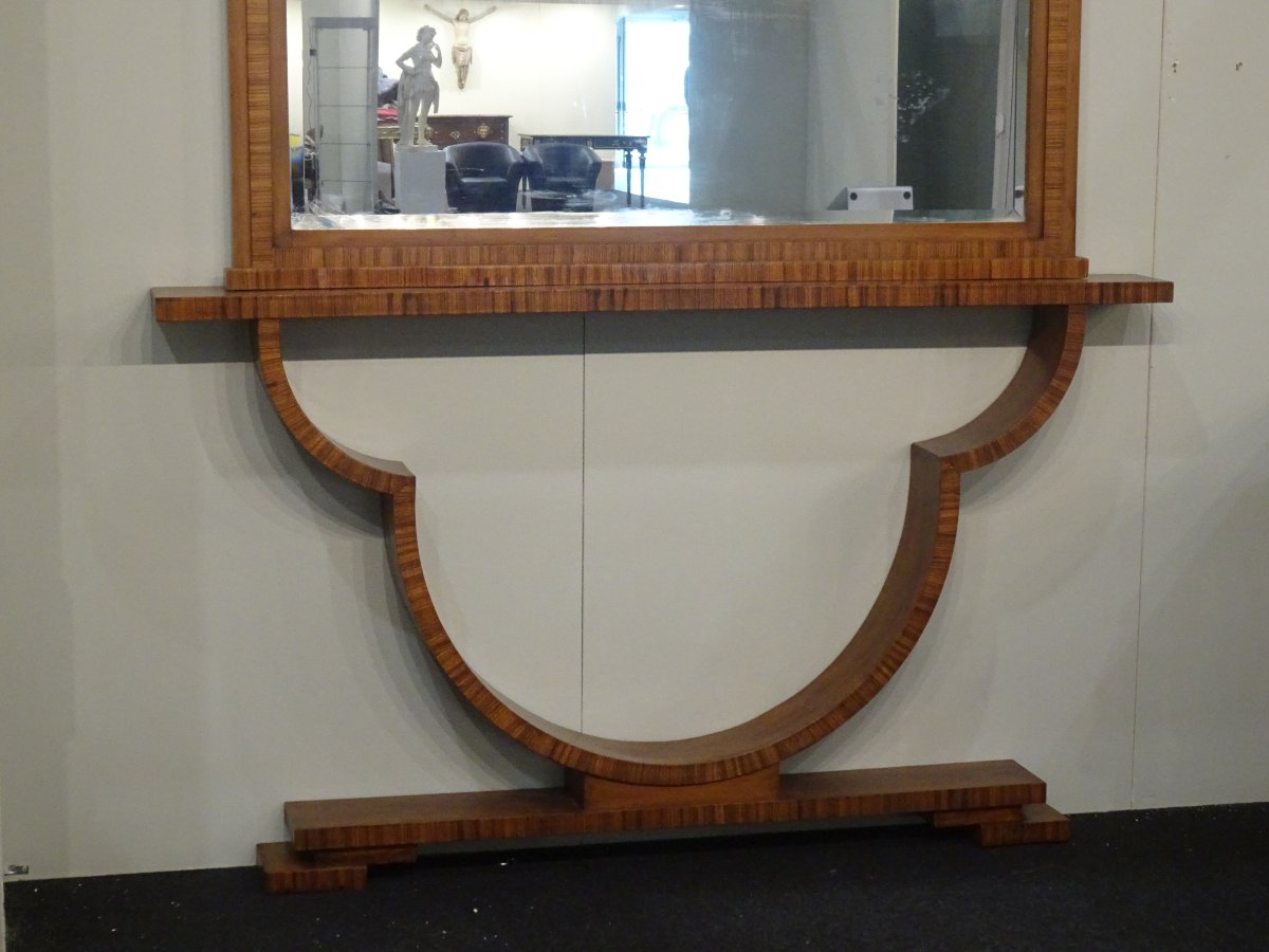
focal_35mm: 66
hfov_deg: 29.4
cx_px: 634
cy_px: 476
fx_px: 2420
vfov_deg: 22.3
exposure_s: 1/50
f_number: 4.5
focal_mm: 11.32
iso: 800
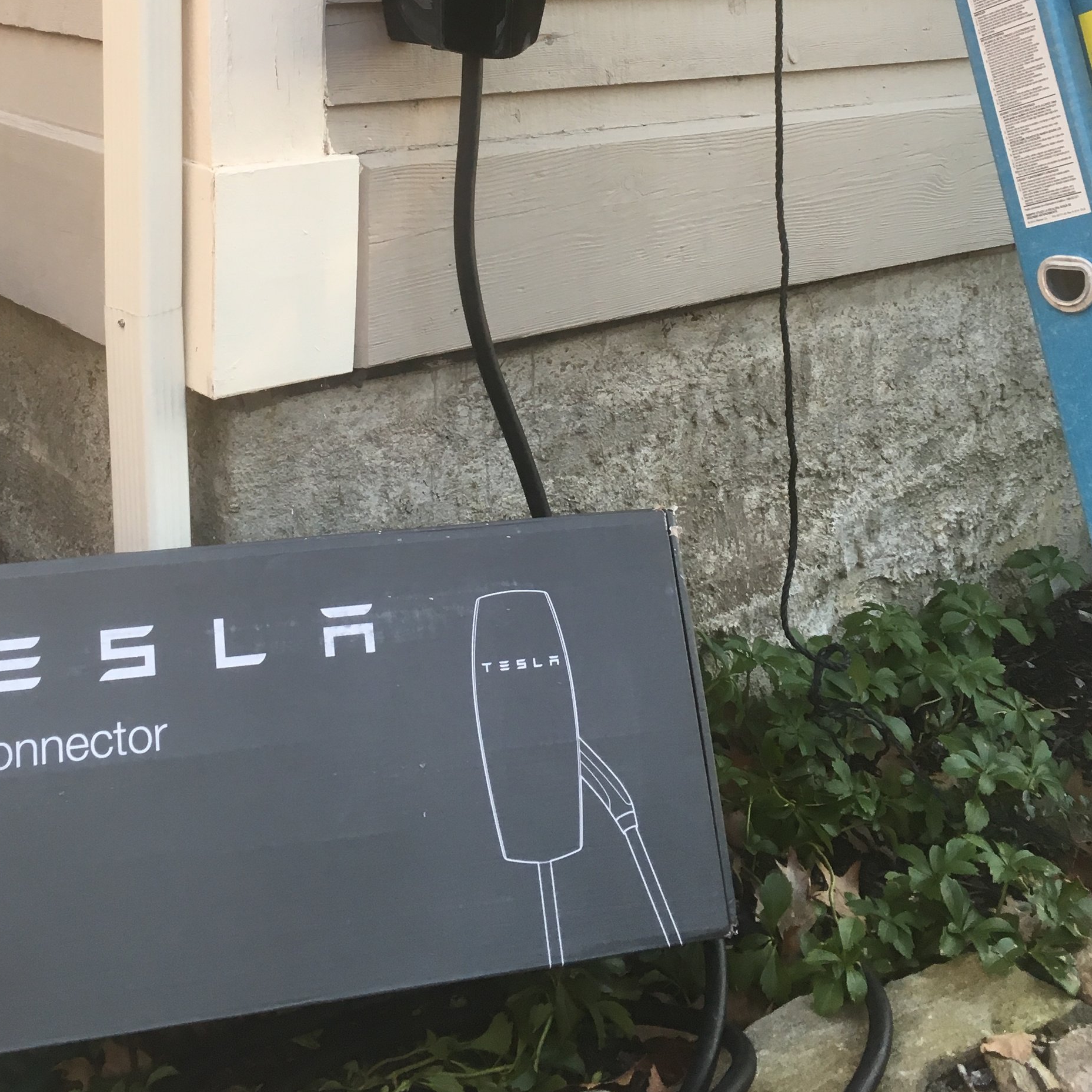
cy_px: 164
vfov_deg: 35.2
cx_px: 416
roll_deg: -0.6
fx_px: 1642
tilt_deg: -9.6
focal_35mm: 46
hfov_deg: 36.6
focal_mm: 4.15
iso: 25
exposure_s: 1/30
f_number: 2.2
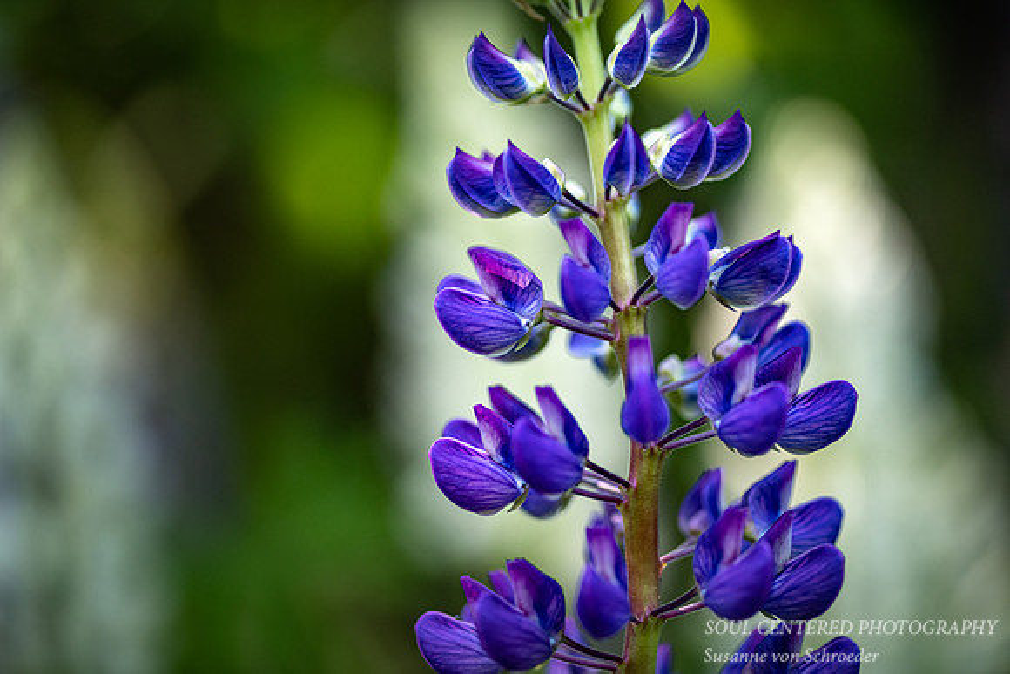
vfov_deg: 12.5
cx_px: 508
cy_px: 337
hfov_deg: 18.7
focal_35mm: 109
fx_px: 3068
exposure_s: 1/320
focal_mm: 105
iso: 640
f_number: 4
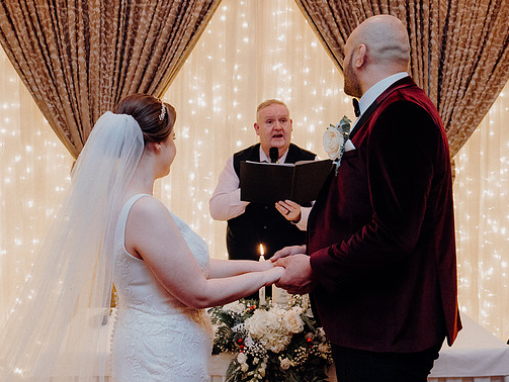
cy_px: 192
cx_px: 241
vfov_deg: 35.2
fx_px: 603
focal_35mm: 41
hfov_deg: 45.7
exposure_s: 1/160
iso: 2500
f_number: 3.5
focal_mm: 25
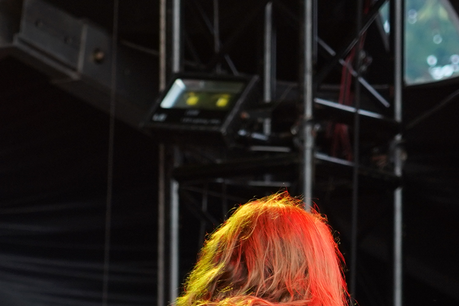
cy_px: 434
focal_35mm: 420
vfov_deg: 3.3
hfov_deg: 4.9
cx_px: 141
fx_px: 5355
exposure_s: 1/125
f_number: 4
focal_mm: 105
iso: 500
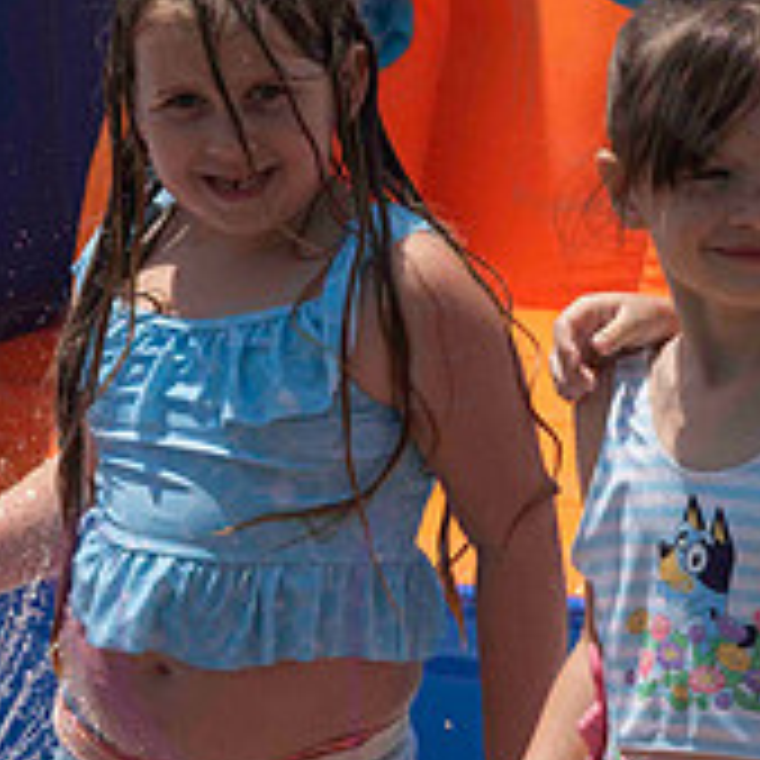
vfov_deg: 6.5
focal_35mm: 269
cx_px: 795
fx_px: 6682
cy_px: 542
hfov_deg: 6.5
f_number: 11
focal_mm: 85
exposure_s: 1/800
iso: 400
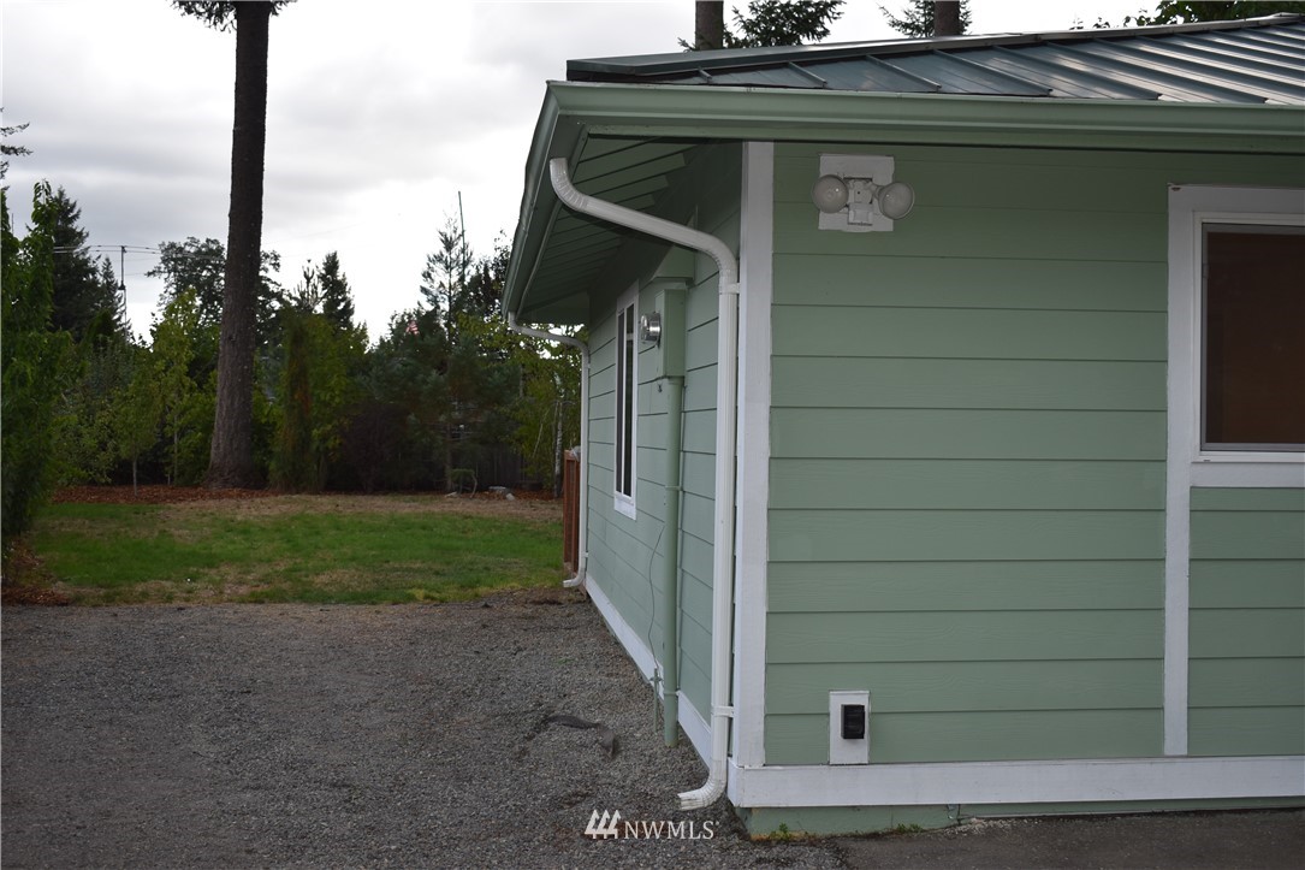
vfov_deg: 30.8
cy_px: 435
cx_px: 652
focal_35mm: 44
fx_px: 1577
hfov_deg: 45.0
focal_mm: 29
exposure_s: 1/200
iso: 125
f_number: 5
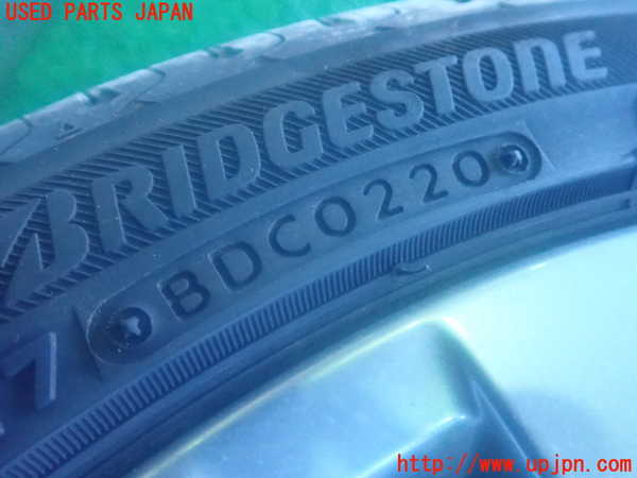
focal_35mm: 30
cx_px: 318
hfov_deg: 60.0
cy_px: 239
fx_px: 552
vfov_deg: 46.8
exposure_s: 1/30
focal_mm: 5.5
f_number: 2.3
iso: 1250
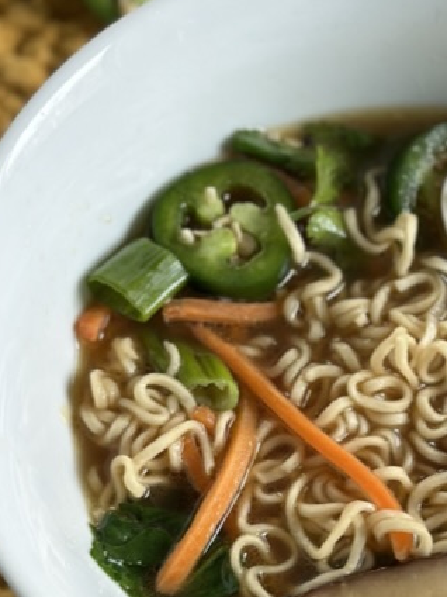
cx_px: 391
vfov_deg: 17.0
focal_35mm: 116
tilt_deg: -64.3
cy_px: 338
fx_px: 1997
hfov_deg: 12.7
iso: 125
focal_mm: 6.86
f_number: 1.78
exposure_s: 1/120
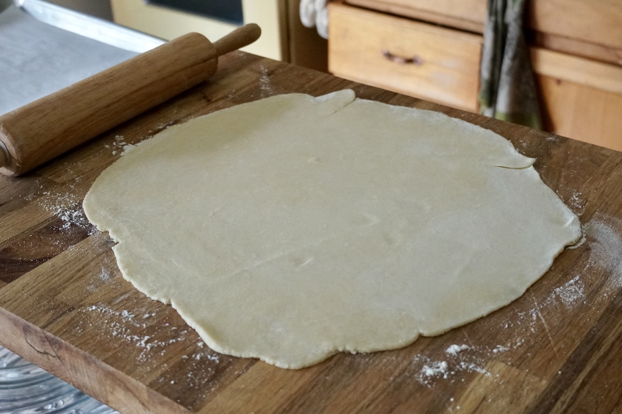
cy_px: 207
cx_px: 311
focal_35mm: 42
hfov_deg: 46.4
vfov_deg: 31.9
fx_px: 726
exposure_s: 1/160
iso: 3200
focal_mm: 28
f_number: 4.5
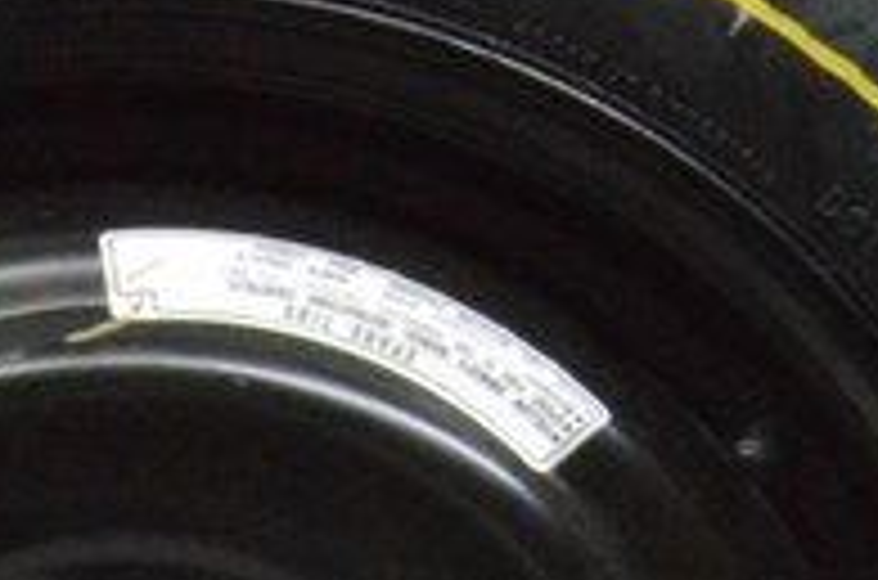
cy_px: 848
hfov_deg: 14.4
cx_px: 117
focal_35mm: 142
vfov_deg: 9.4
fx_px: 3455
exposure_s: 1/15
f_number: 20
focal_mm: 18
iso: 6400
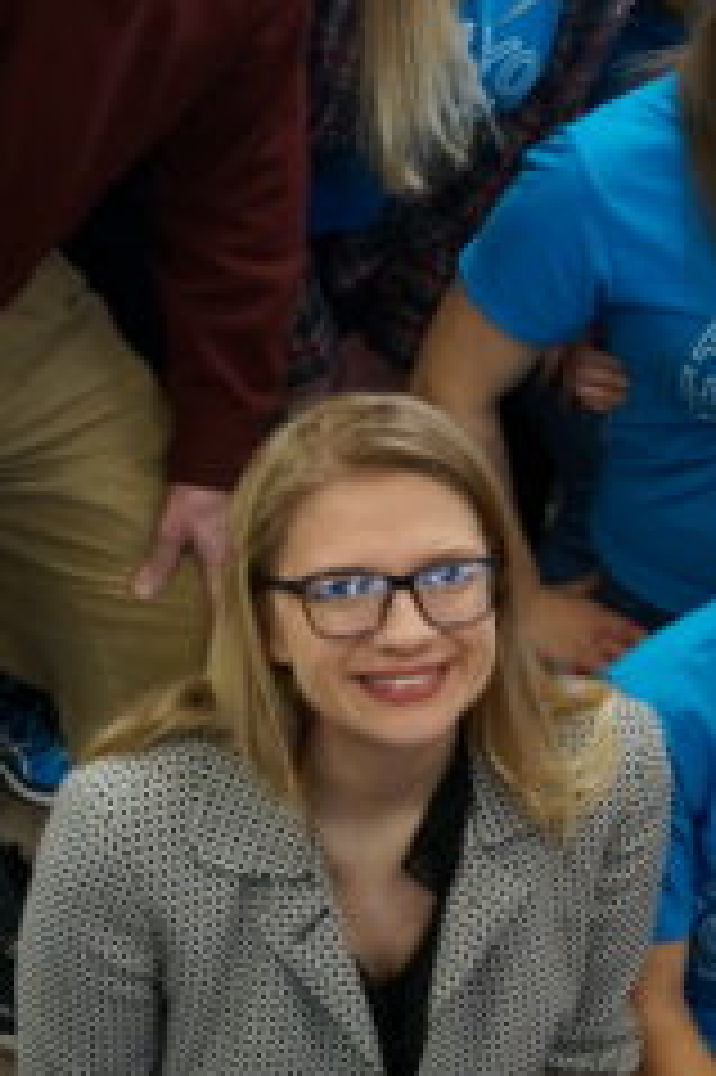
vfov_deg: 22.1
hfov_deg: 13.6
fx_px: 2676
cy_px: 72
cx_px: 1297
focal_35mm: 90
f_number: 4
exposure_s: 1/60
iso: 640
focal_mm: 19
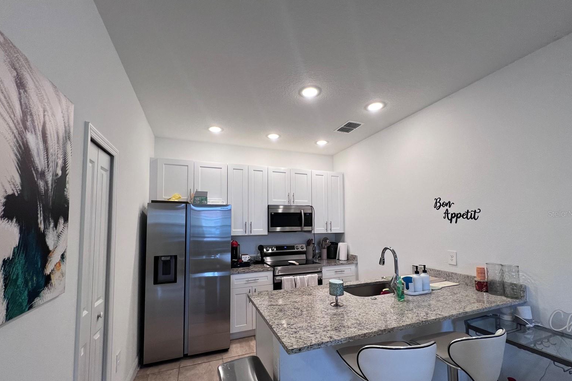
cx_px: 287
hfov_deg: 104.3
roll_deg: +1.0
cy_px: 213
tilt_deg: +3.4
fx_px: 222
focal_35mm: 14
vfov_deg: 80.9
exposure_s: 1/120
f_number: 1.8
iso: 100
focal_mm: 1.57
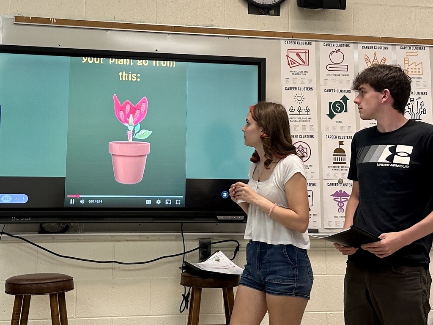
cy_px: 162
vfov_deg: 56.8
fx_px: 300
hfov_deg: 71.6
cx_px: 216
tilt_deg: +7.8
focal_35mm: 24
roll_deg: +0.6
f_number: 1.78
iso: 160
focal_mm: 6.86
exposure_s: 1/60
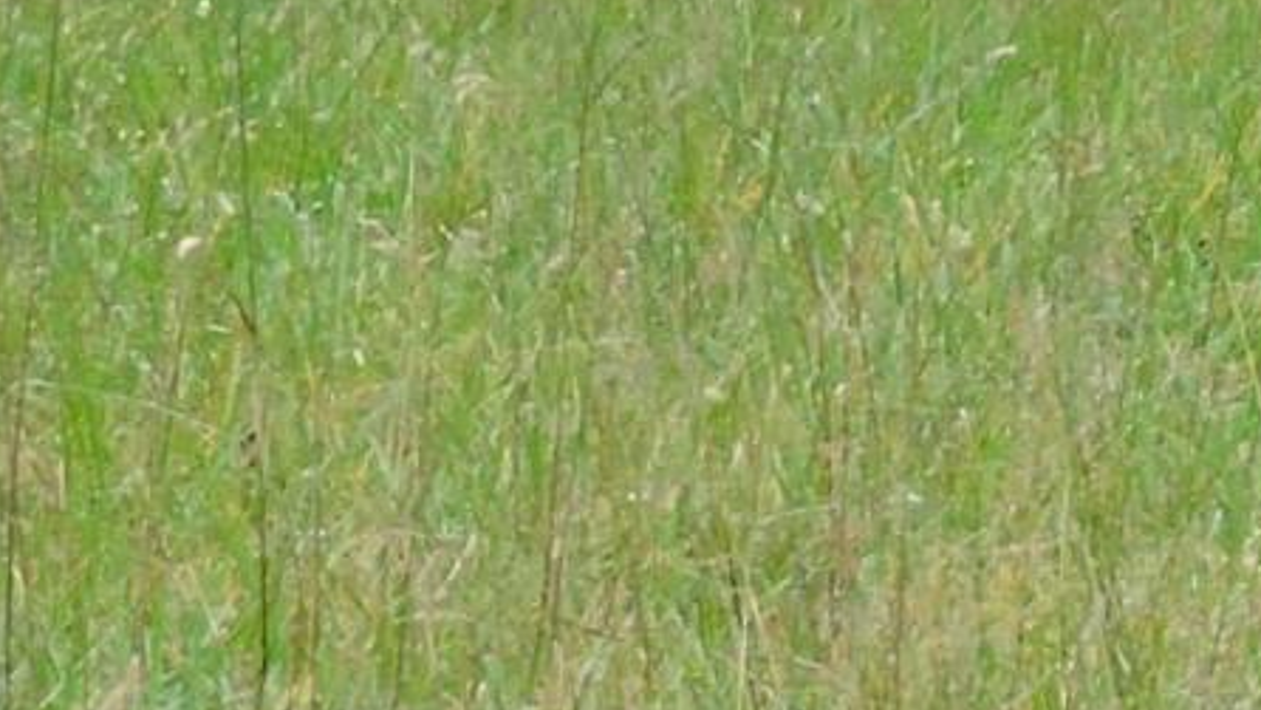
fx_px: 28190
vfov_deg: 1.4
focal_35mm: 843
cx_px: 3237
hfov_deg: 2.5
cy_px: -2054
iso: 100
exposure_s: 1/125
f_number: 5
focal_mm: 20.6
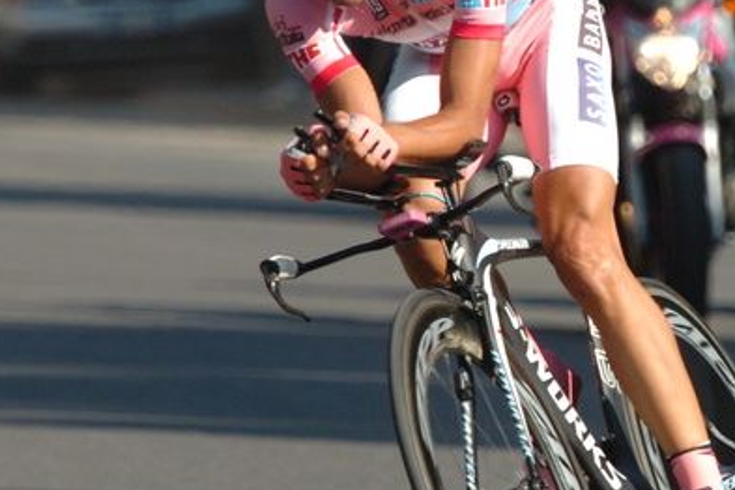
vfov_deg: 1.4
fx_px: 19905
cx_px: 662
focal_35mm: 975
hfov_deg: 2.1
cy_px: 219
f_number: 6.7
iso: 640
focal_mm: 320
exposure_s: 1/1000
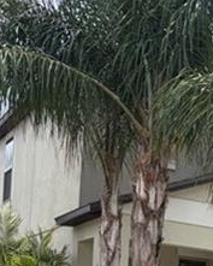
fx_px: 693
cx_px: 333
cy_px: 321
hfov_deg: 15.8
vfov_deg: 20.3
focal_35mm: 88
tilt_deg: +1.3
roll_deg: -2.7
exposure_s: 1/3623
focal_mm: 5.96
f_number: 1.6
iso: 50
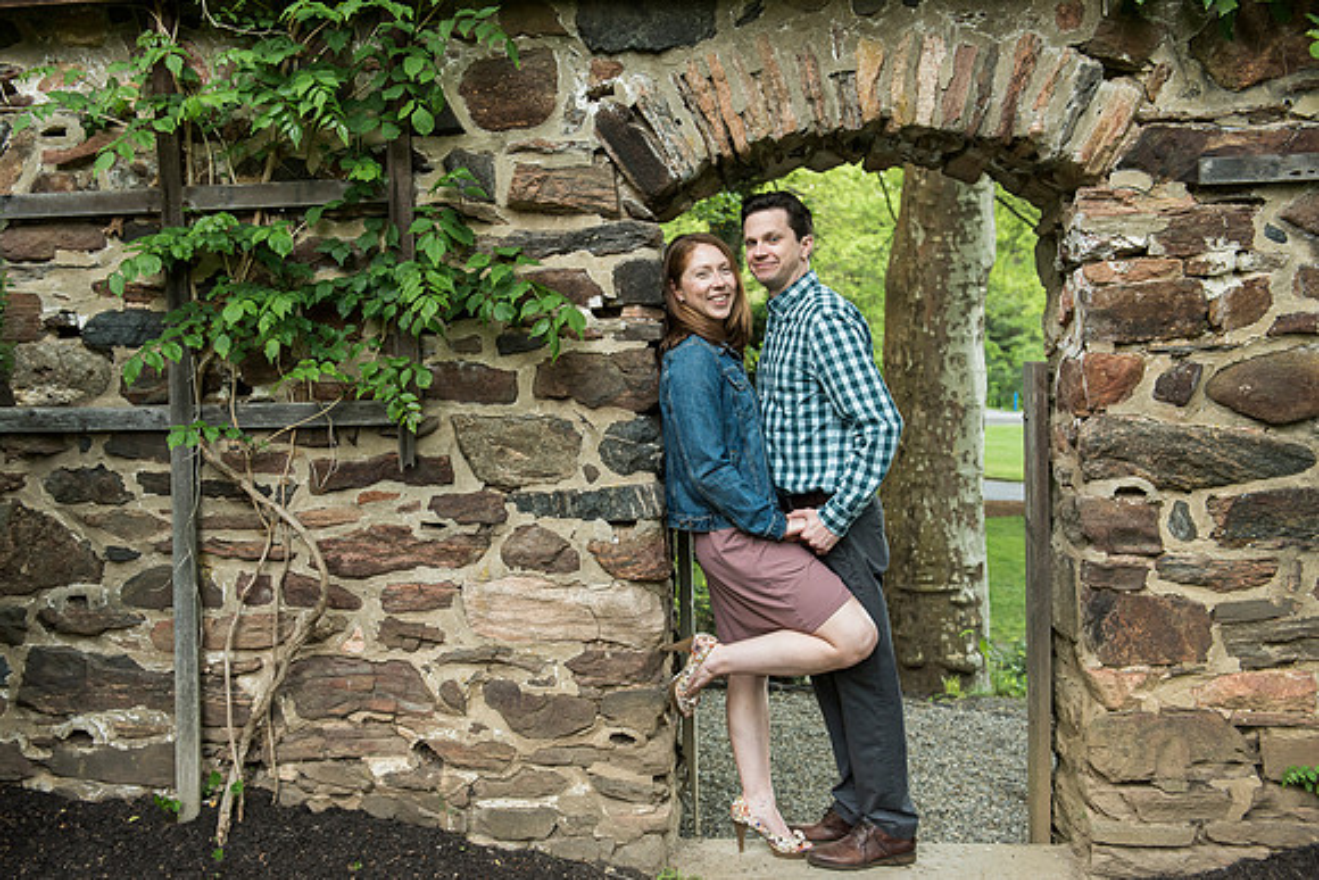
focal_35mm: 36
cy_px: 421
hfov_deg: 52.9
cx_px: 633
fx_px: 1325
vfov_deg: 36.7
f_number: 3.5
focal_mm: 34
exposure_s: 1/125
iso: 1000
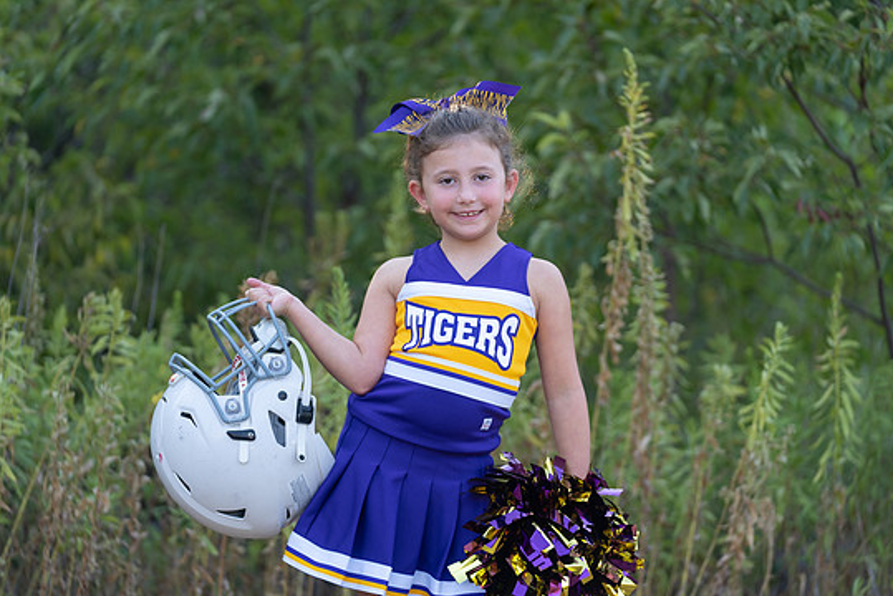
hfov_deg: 14.4
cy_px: 307
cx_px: 439
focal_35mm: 142
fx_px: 3524
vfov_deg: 9.7
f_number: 2.8
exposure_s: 1/320
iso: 200
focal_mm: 132
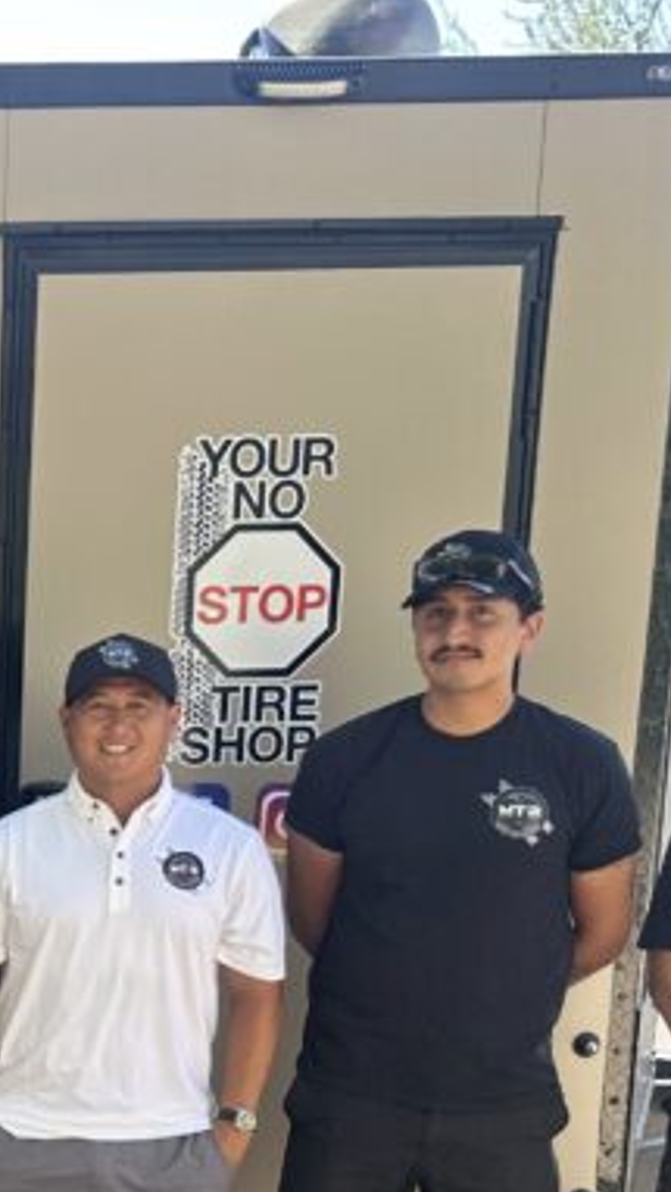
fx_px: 2213
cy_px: 1067
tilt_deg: -12.8
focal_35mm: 70
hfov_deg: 15.8
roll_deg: -1.1
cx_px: -353
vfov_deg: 29.0
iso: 80
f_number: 1.78
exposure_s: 1/486
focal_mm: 6.86
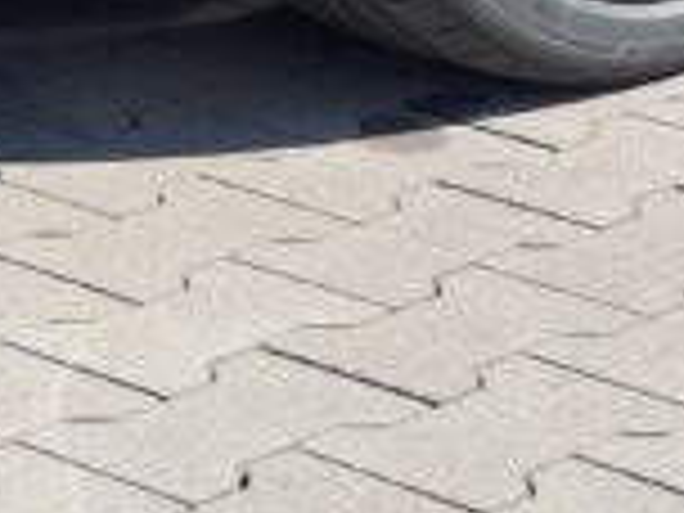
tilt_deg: -3.1
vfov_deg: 5.7
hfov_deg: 8.1
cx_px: 675
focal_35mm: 243
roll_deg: +0.7
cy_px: -1006
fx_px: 4802
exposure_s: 1/1538
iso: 100
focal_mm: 6.76
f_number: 1.78
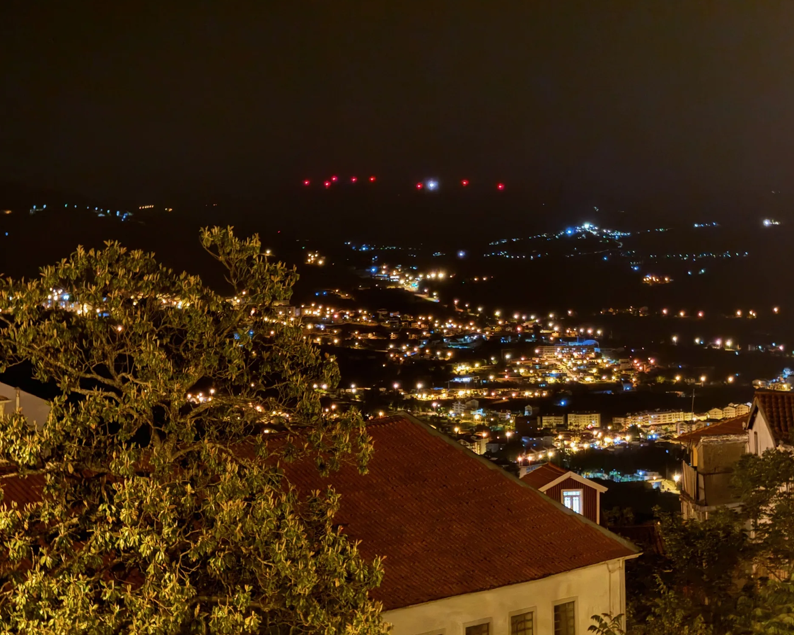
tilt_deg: -2.1
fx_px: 3031
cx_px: 436
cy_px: 323
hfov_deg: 14.9
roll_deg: +1.1
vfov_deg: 12.0
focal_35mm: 129
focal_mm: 15.66
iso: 1250
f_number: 2.8
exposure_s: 1/2
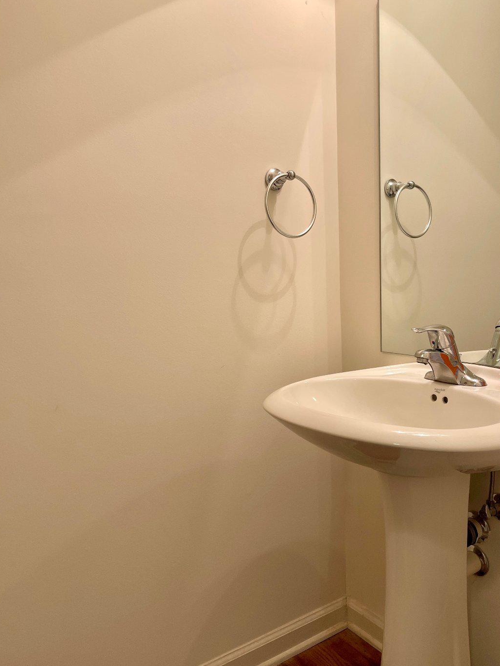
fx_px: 539
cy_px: 339
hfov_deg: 49.7
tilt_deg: -4.6
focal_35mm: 28
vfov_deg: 63.4
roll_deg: +0.8
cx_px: 274
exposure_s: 1/120
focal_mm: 5.1
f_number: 1.6
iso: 125
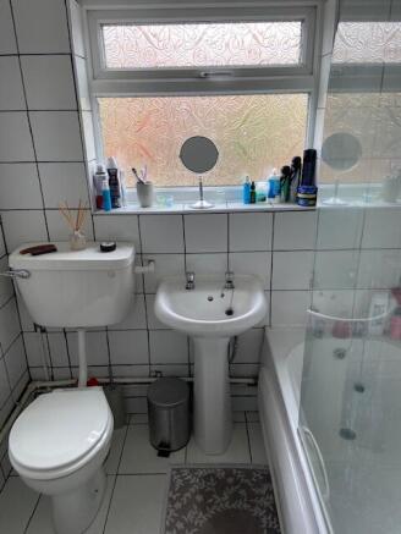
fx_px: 401
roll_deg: +1.5
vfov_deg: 67.3
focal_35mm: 26
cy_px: 267
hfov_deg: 53.1
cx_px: 200
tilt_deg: -19.8
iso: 80
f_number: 1.8
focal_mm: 4.25
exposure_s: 1/121
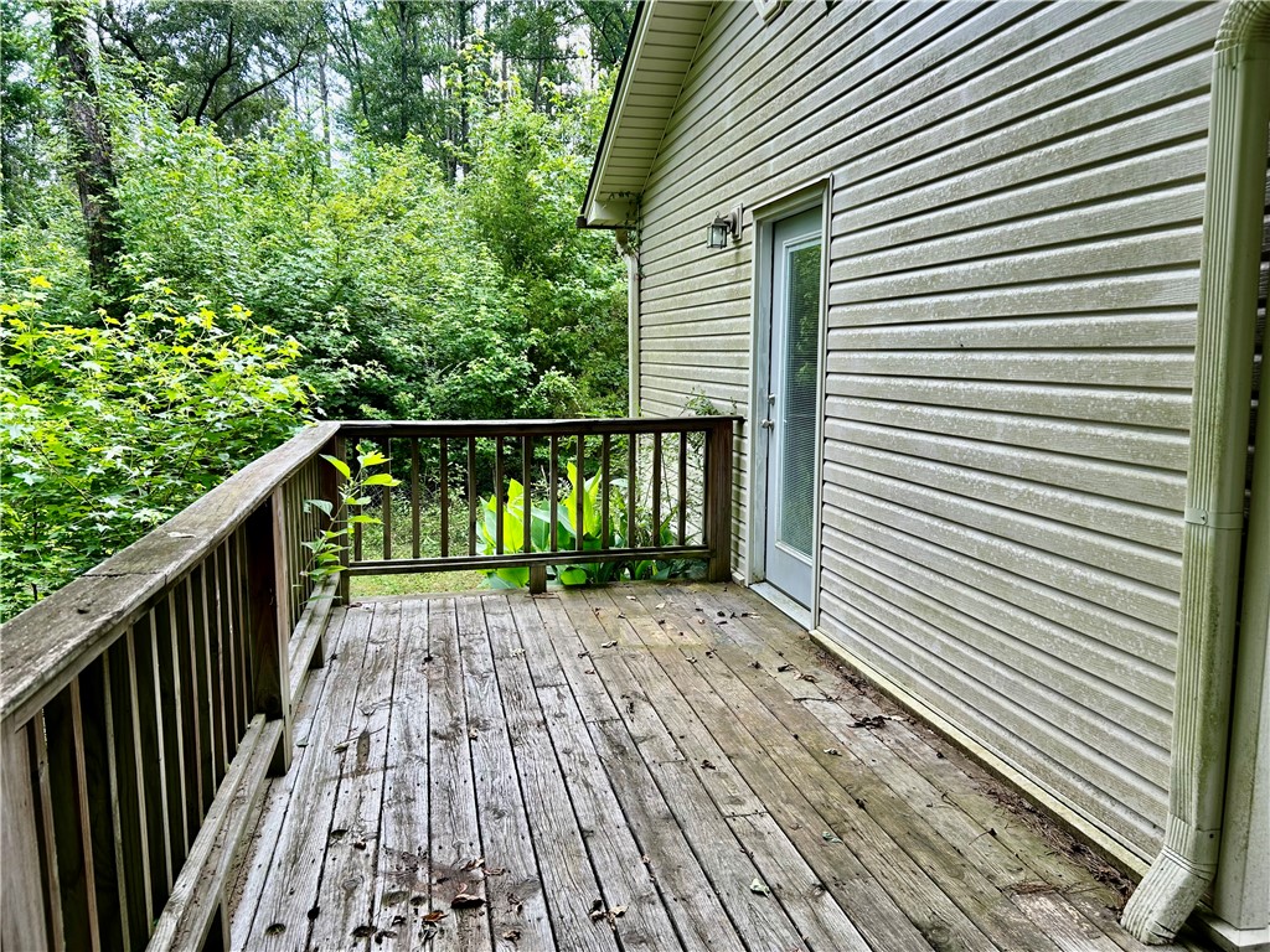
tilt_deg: -6.8
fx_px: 954
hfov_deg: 67.3
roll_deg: -0.1
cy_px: 476
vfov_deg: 53.1
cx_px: 635
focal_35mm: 26
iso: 32
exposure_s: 1/121
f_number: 1.5
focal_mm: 5.7
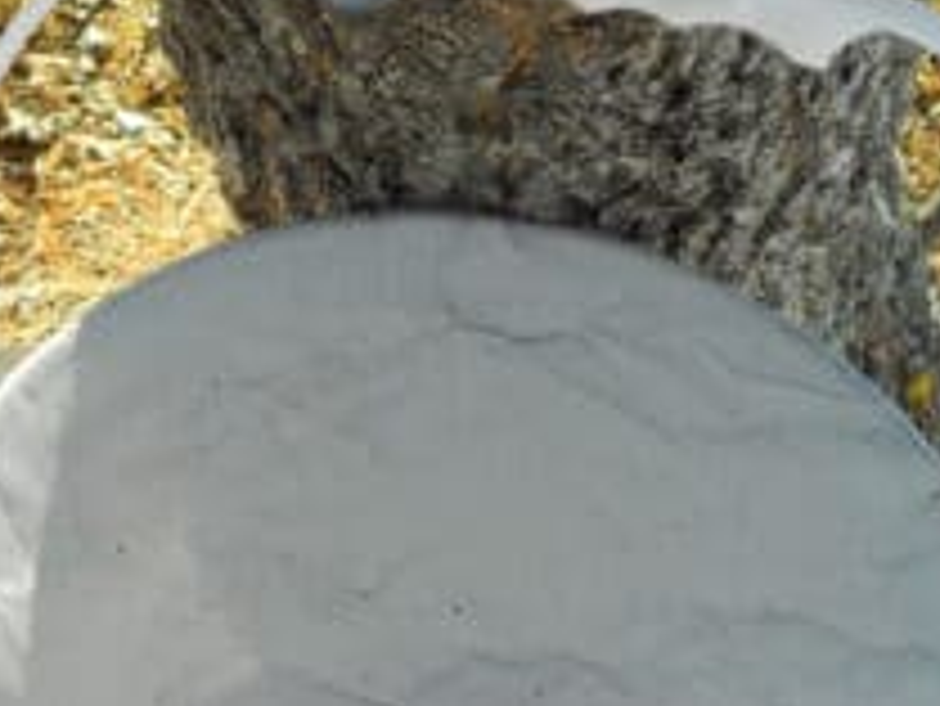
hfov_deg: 25.7
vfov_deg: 19.7
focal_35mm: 74
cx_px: 135
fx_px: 2011
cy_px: 117
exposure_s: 1/250
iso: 80
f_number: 4.2
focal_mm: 7.7
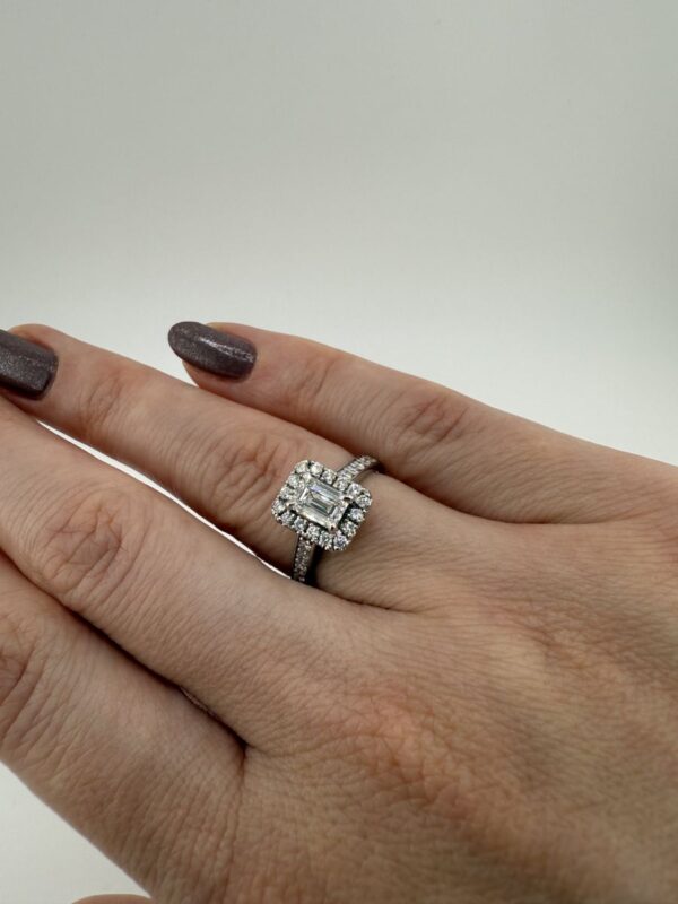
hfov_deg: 54.9
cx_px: 339
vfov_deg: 69.4
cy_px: 452
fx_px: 653
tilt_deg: -41.7
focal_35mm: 25
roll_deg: -1.4
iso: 40
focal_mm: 2.22
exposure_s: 1/1217
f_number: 2.2
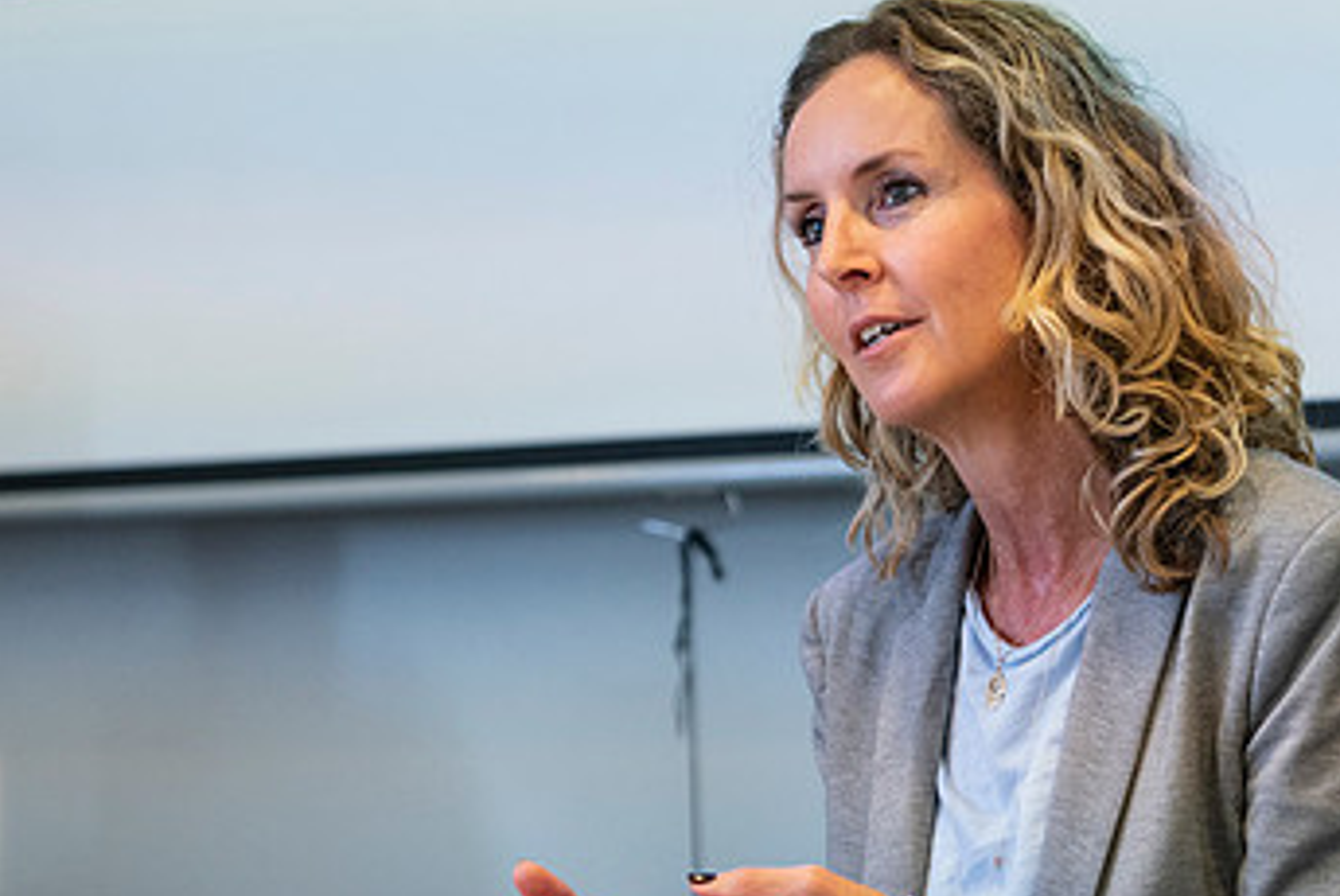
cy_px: 675
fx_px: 4955
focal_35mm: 133
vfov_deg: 10.3
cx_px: 990
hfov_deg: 15.3
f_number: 2.8
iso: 1600
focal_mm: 70
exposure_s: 1/160
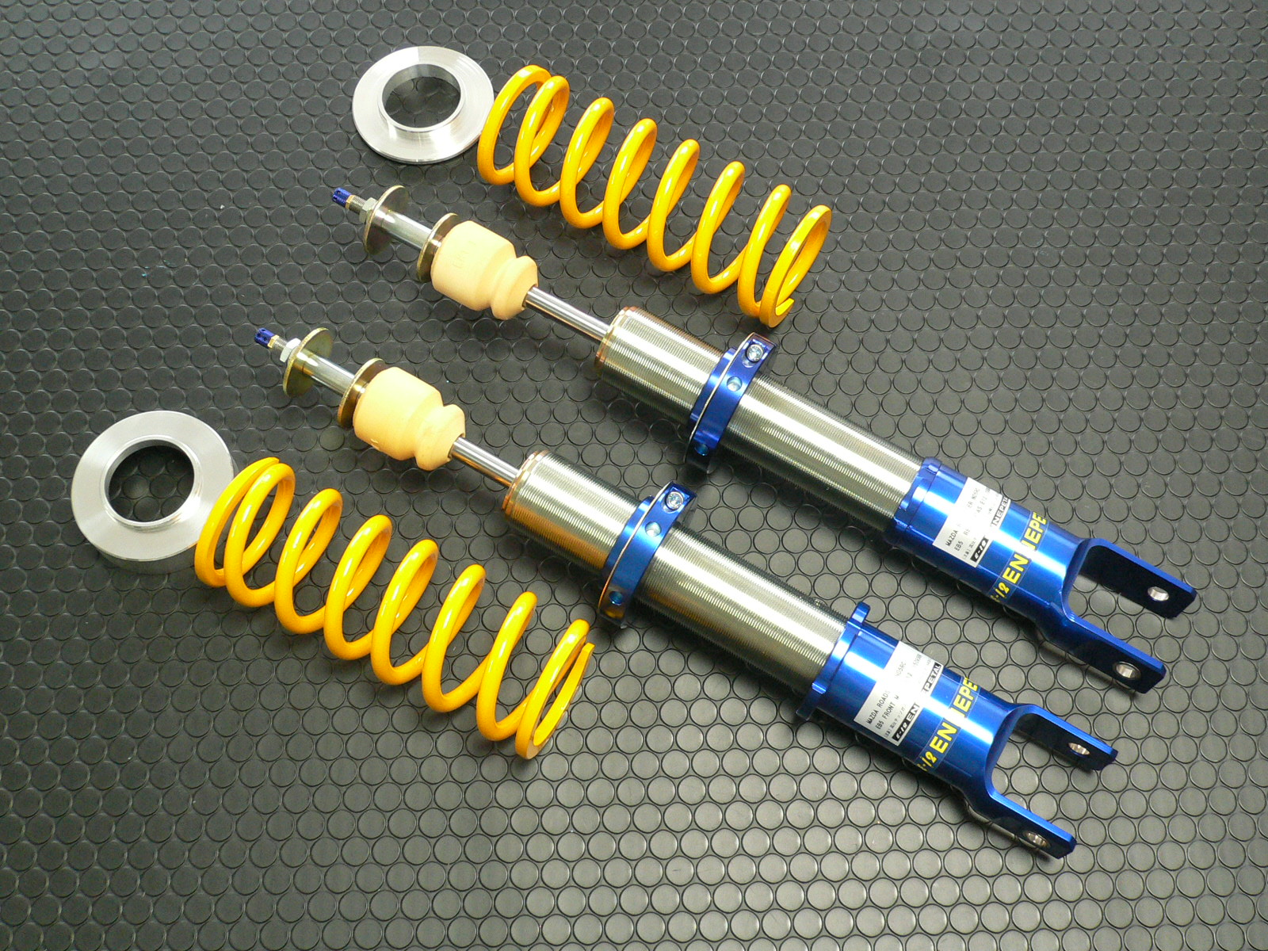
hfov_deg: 45.8
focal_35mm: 41
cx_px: 634
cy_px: 476
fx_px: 1502
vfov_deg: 35.1
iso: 200
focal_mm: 6.8
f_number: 3.1
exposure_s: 1/10
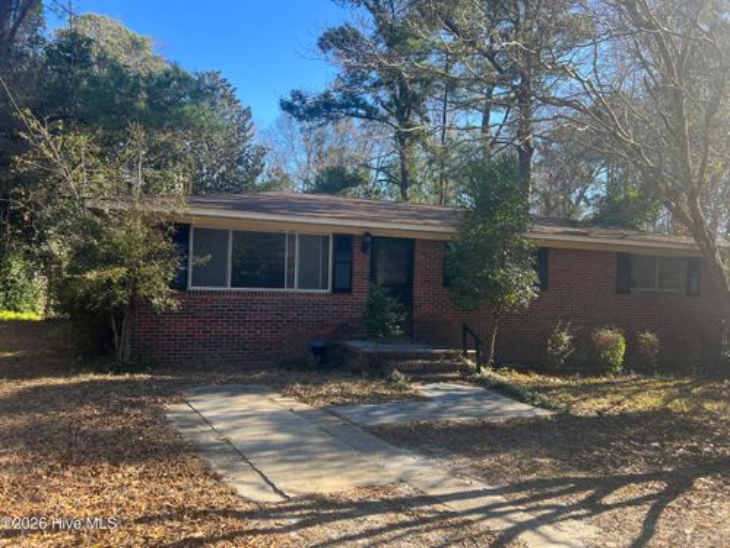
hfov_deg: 67.3
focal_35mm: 26
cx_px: 365
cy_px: 274
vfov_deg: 53.1
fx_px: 548
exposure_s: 1/696
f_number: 1.5
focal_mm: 5.7
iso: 50
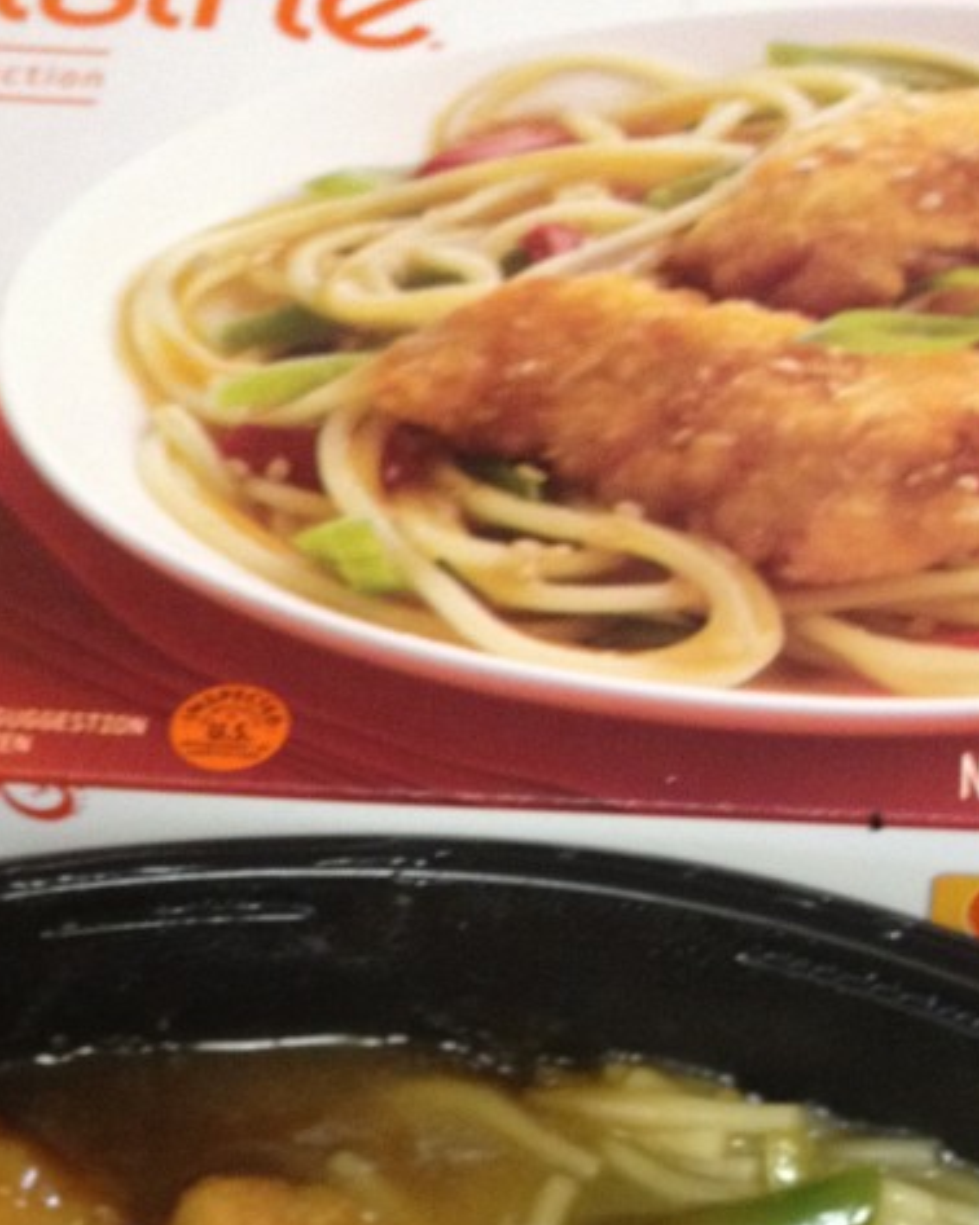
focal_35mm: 74
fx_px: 2682
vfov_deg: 24.3
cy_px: 1295
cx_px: 601
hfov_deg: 20.7
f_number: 2.4
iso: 250
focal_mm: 4.28
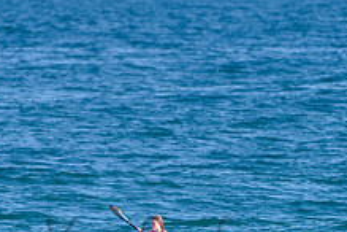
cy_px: 220
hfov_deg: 1.3
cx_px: 149
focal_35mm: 1624
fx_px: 15652
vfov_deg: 0.8
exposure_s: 1/2000
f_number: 5.6
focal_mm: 500
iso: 400
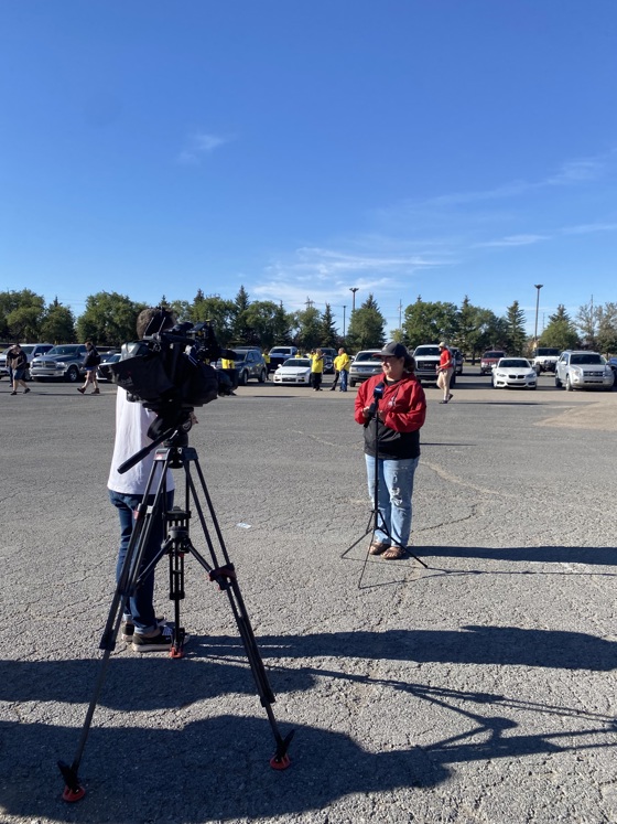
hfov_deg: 53.1
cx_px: 308
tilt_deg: -3.2
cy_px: 412
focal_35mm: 26
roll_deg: -0.8
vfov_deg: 67.3
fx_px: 618
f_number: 1.8
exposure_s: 1/2183
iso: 32
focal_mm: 4.25
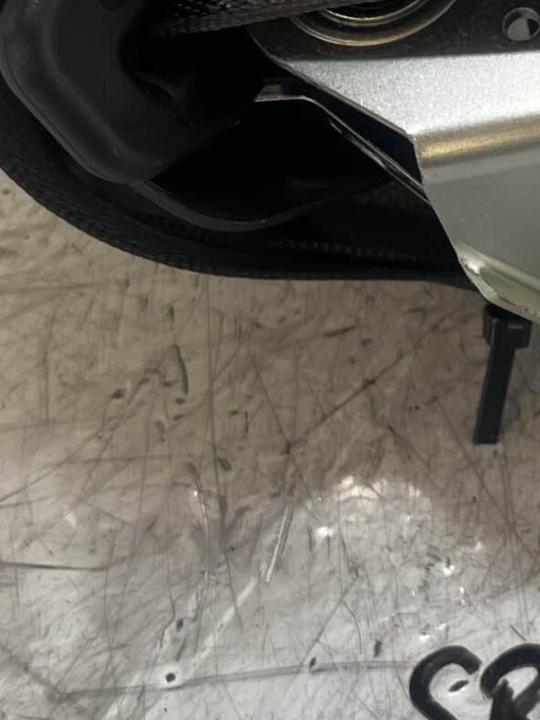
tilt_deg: -61.6
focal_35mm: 84
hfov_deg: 16.7
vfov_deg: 23.2
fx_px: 1747
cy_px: 270
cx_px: 677
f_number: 1.6
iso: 50
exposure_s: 1/121
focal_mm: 5.1
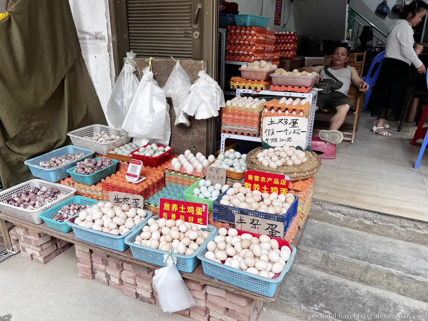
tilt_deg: -19.9
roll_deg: -1.1
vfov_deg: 53.1
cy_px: 160
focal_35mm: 26
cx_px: 214
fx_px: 321
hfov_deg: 67.3
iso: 40
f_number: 1.5
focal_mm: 5.7
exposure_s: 1/121
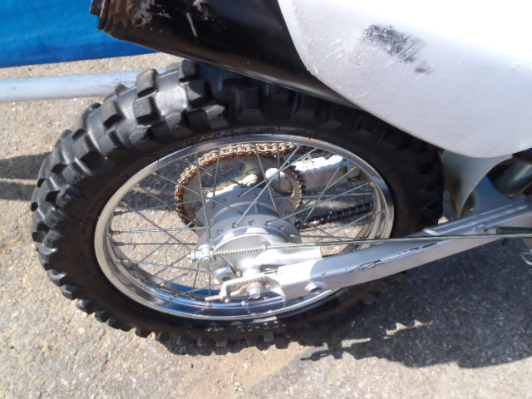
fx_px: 430
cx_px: 266
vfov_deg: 49.7
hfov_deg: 63.4
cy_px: 200
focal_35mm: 28
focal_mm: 5
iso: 80
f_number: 4.5
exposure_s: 1/200
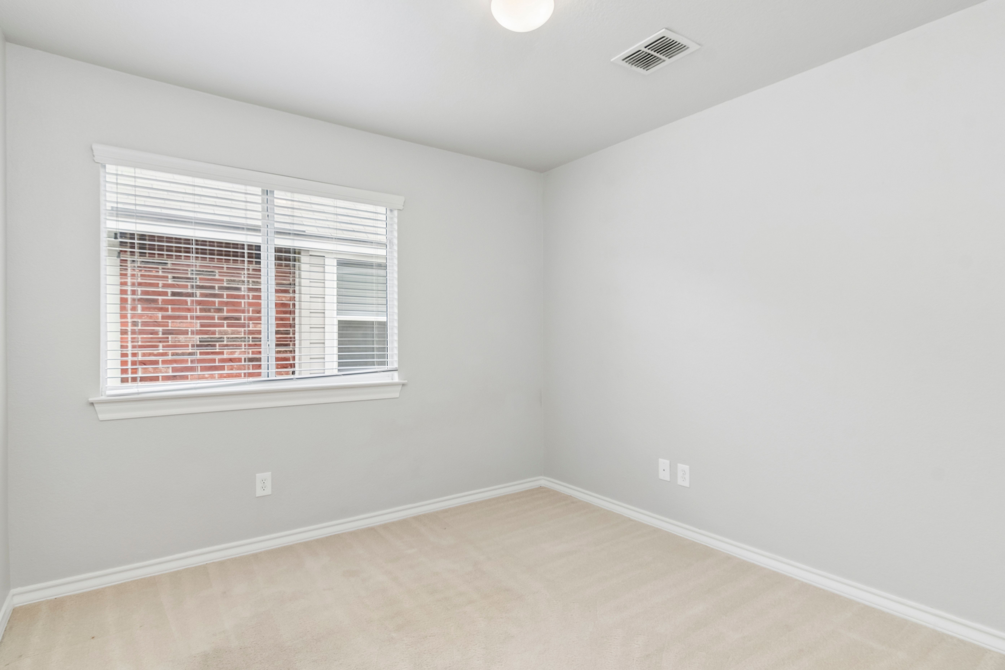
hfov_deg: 90.0
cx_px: 502
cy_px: 335
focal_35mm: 18
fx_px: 502
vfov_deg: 67.4
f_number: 8
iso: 320
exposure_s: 1/15
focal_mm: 12
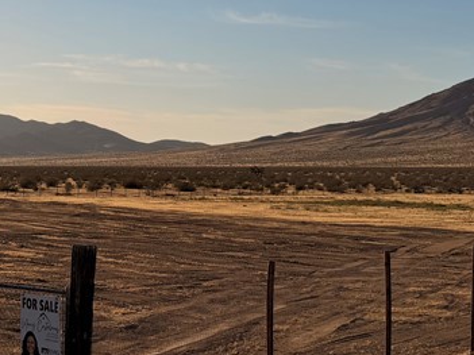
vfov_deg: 21.0
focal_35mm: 70
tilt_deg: -0.3
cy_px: 140
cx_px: -1
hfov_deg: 26.3
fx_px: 958
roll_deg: +0.0
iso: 100
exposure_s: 1/14286
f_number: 1.78
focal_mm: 6.76
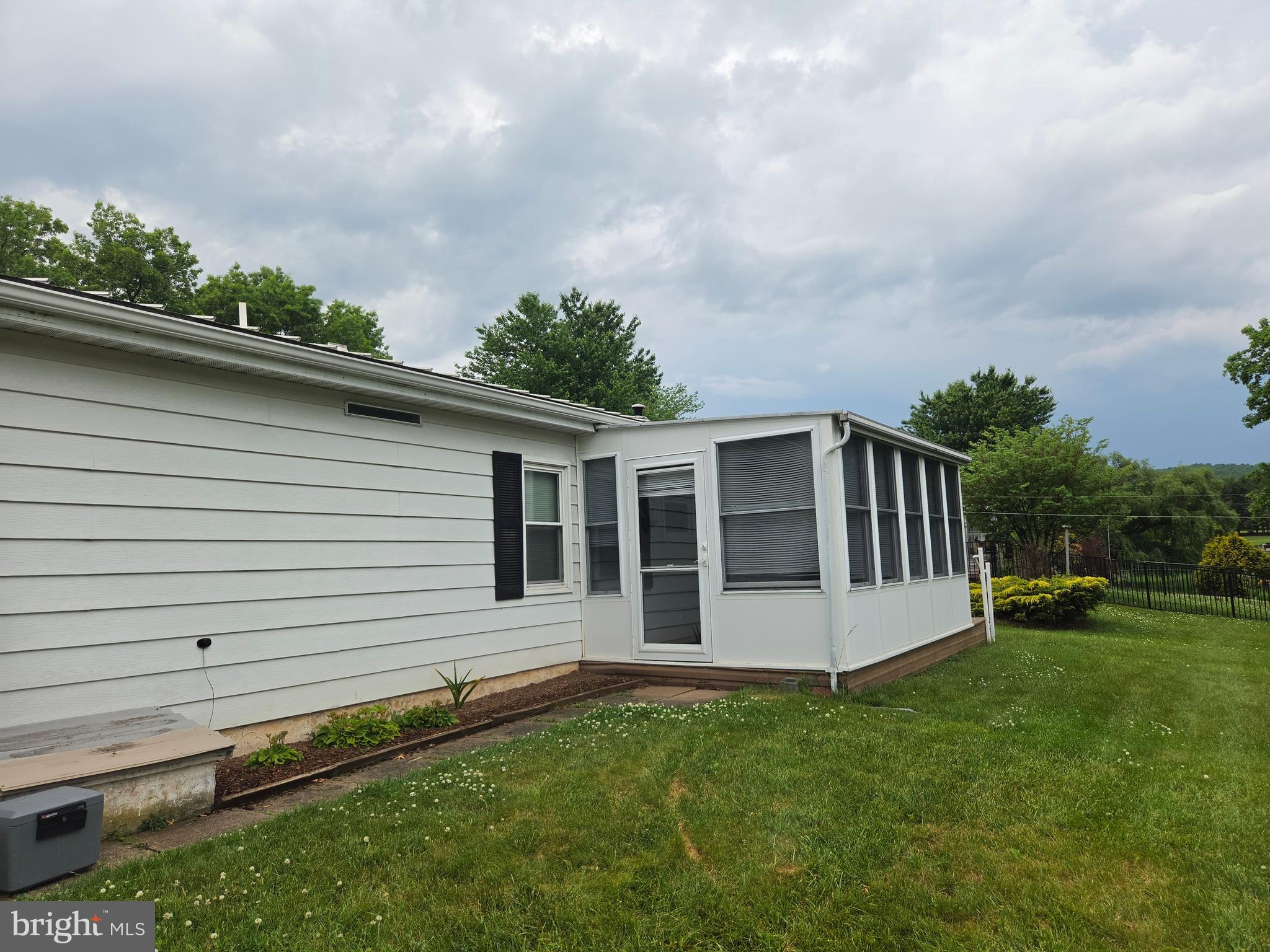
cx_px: 635
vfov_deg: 58.9
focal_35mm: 23
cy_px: 476
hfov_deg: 73.9
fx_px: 844
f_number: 1.8
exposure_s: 1/1650
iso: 80
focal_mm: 5.4
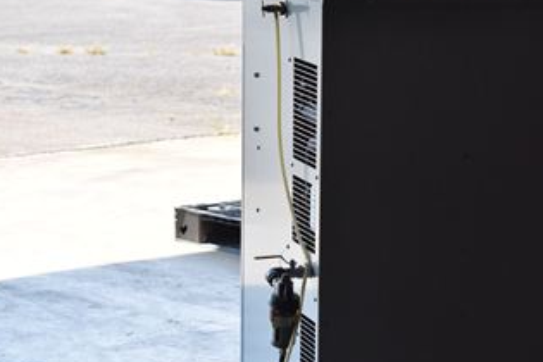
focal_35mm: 155
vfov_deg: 8.9
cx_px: 395
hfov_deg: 13.2
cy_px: 233
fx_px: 2335
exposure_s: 1/1600
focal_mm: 65
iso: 1250
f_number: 6.3
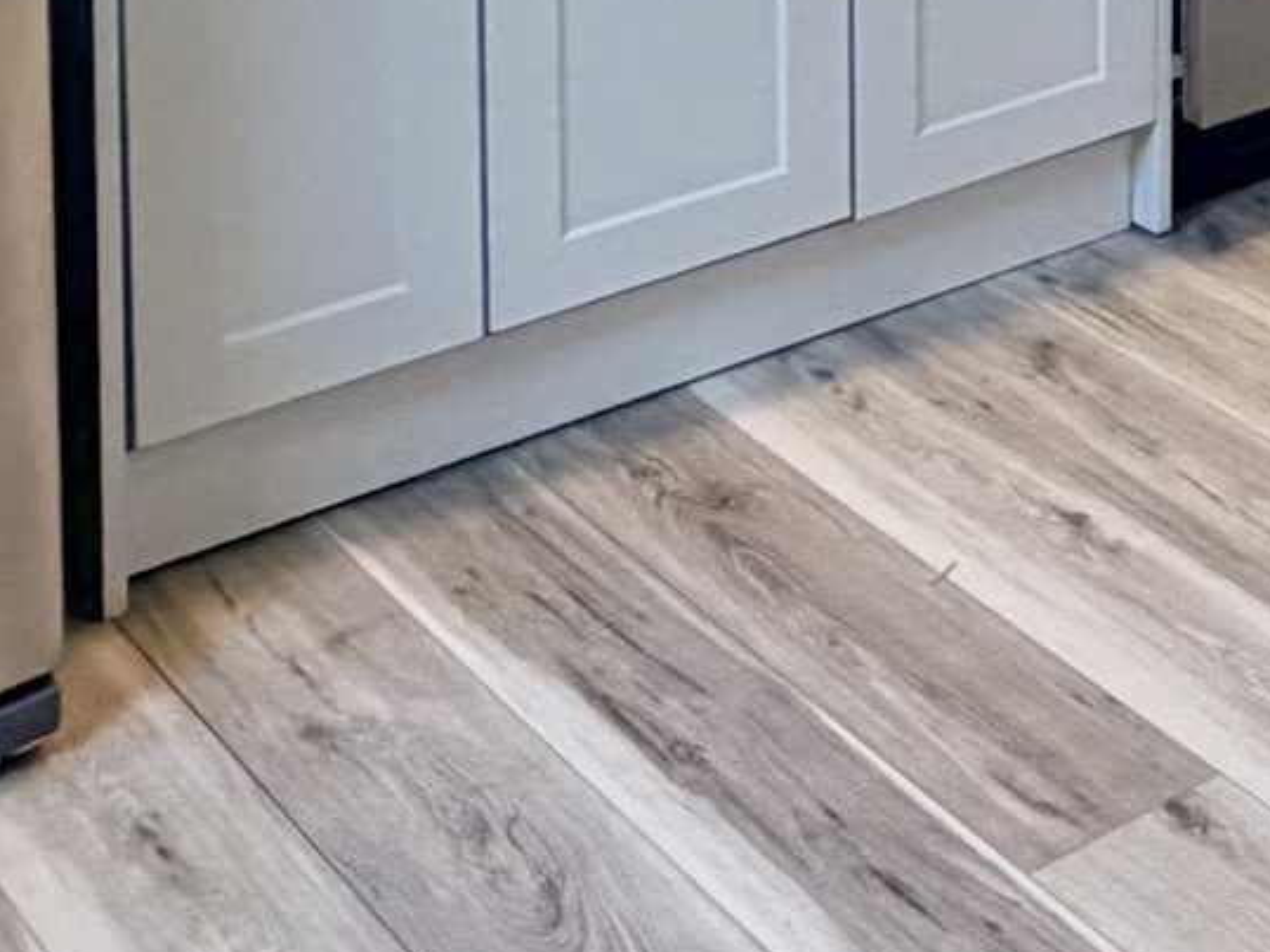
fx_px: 2934
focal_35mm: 80
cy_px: -751
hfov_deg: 21.4
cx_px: 1773
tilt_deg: -5.3
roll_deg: -1.0
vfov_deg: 15.8
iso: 250
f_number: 2.2
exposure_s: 1/120
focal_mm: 2.22
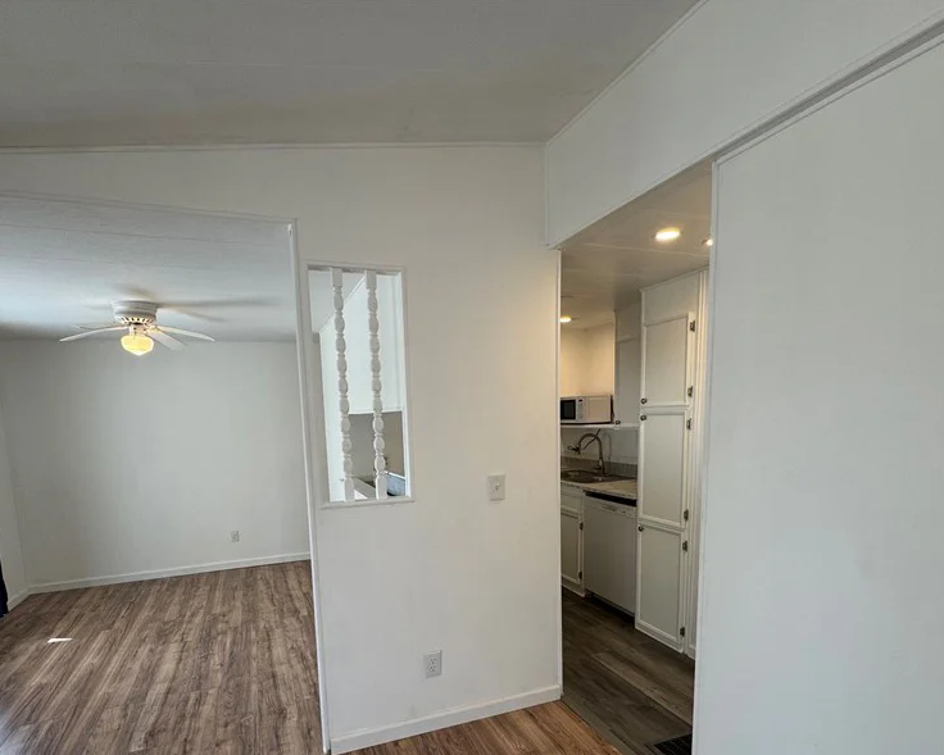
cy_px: 488
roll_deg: +2.1
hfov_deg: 83.2
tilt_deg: -8.2
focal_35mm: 19
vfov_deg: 69.3
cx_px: 448
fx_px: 531
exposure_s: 1/120
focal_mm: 2.22
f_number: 2.2
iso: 80
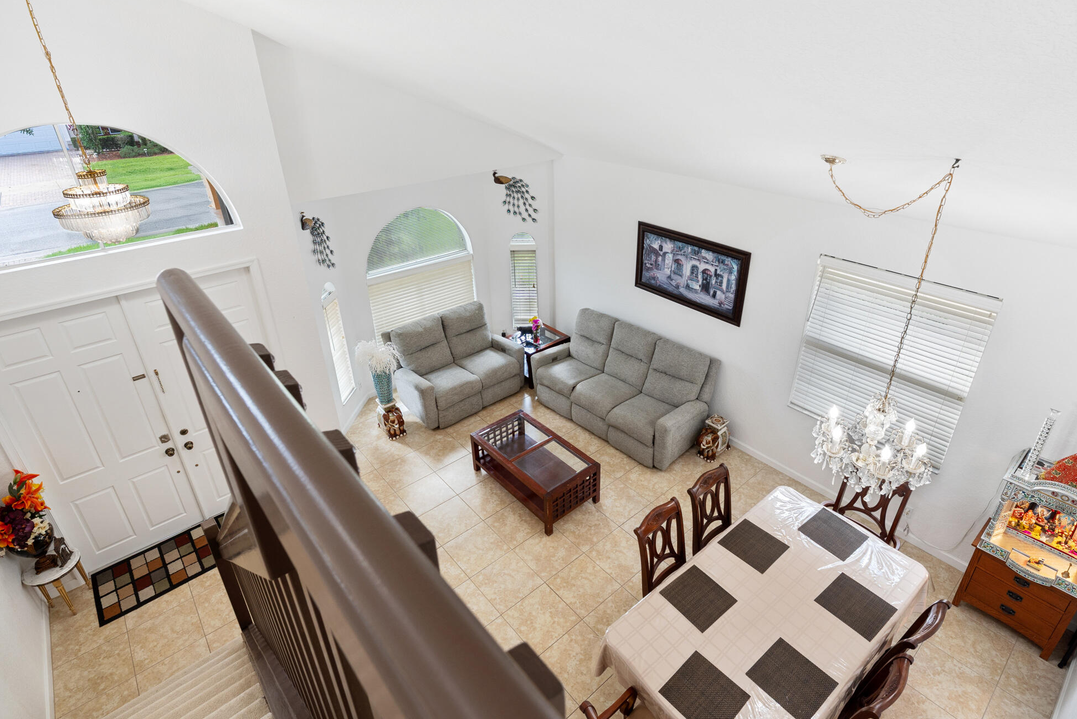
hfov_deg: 90.0
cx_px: 555
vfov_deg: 67.2
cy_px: 321
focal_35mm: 18
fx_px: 539
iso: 250
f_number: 9
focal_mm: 14
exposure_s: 1/5
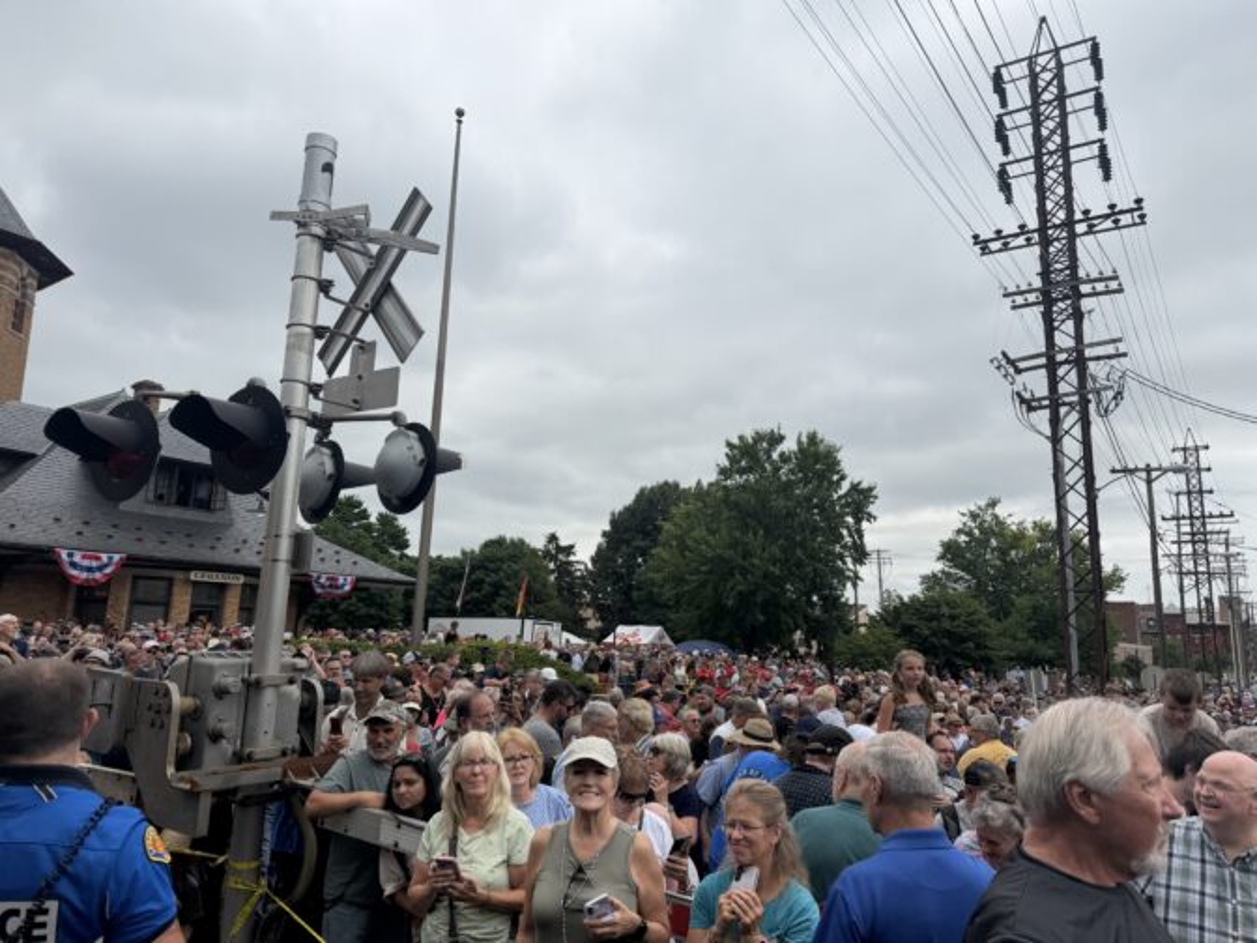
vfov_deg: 56.8
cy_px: 472
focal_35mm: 24
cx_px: 628
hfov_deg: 71.6
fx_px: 872
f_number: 1.78
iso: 80
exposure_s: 1/7353
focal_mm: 6.76
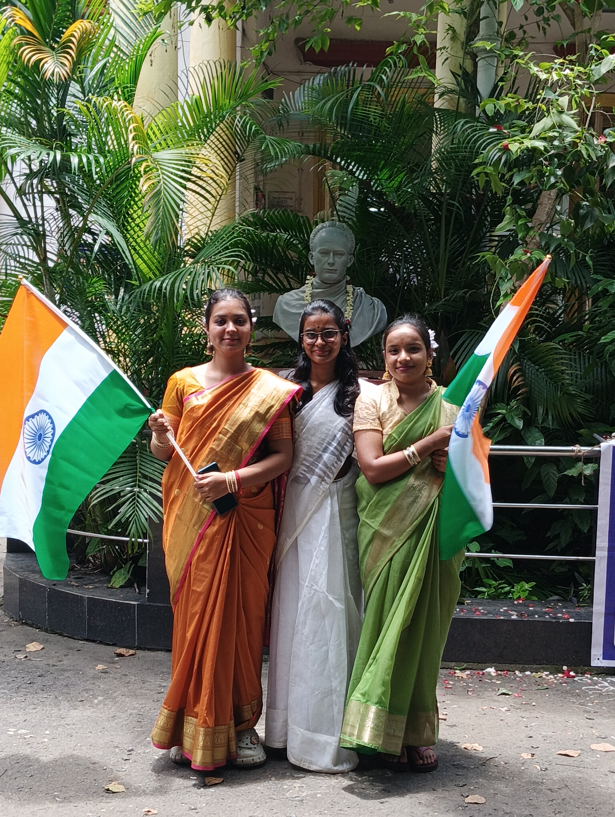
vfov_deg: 34.3
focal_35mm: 56
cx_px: 308
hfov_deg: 26.2
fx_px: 1323
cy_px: 408
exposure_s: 1/100
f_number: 1.8
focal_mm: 4.22
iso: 68
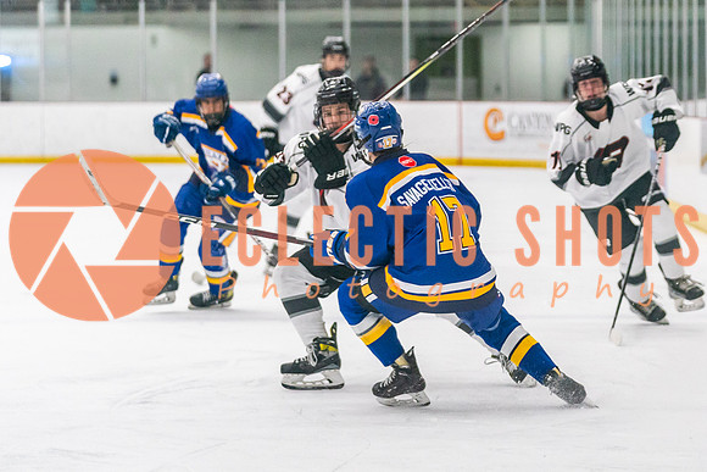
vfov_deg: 7.8
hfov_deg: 11.6
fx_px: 3464
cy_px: 234
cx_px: 501
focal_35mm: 176
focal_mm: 102
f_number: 2.8
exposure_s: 1/1250
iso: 3200
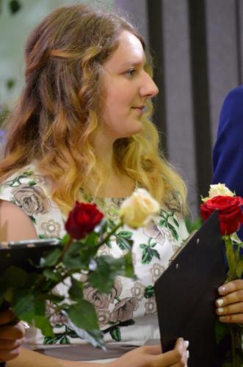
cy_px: 184
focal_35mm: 360
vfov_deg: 5.7
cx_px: 122
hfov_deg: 3.8
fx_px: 3663
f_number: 5.3
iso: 2800
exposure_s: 1/125
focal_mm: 240
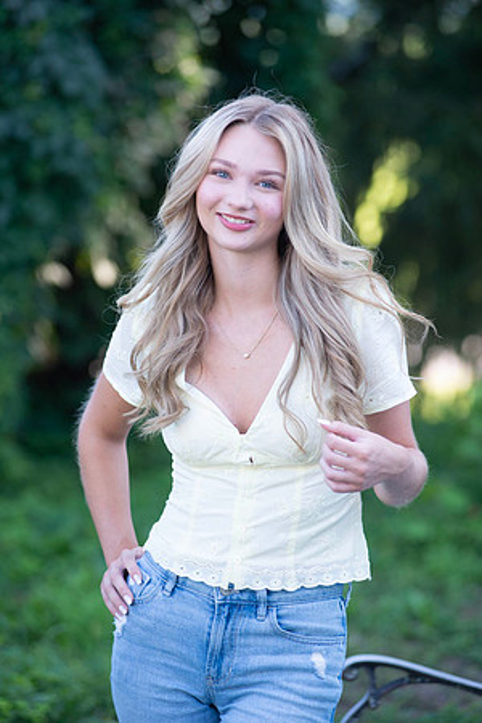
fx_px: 2912
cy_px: 362
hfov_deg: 9.5
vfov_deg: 14.2
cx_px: 241
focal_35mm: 145
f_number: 4
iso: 160
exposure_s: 1/125
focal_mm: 145
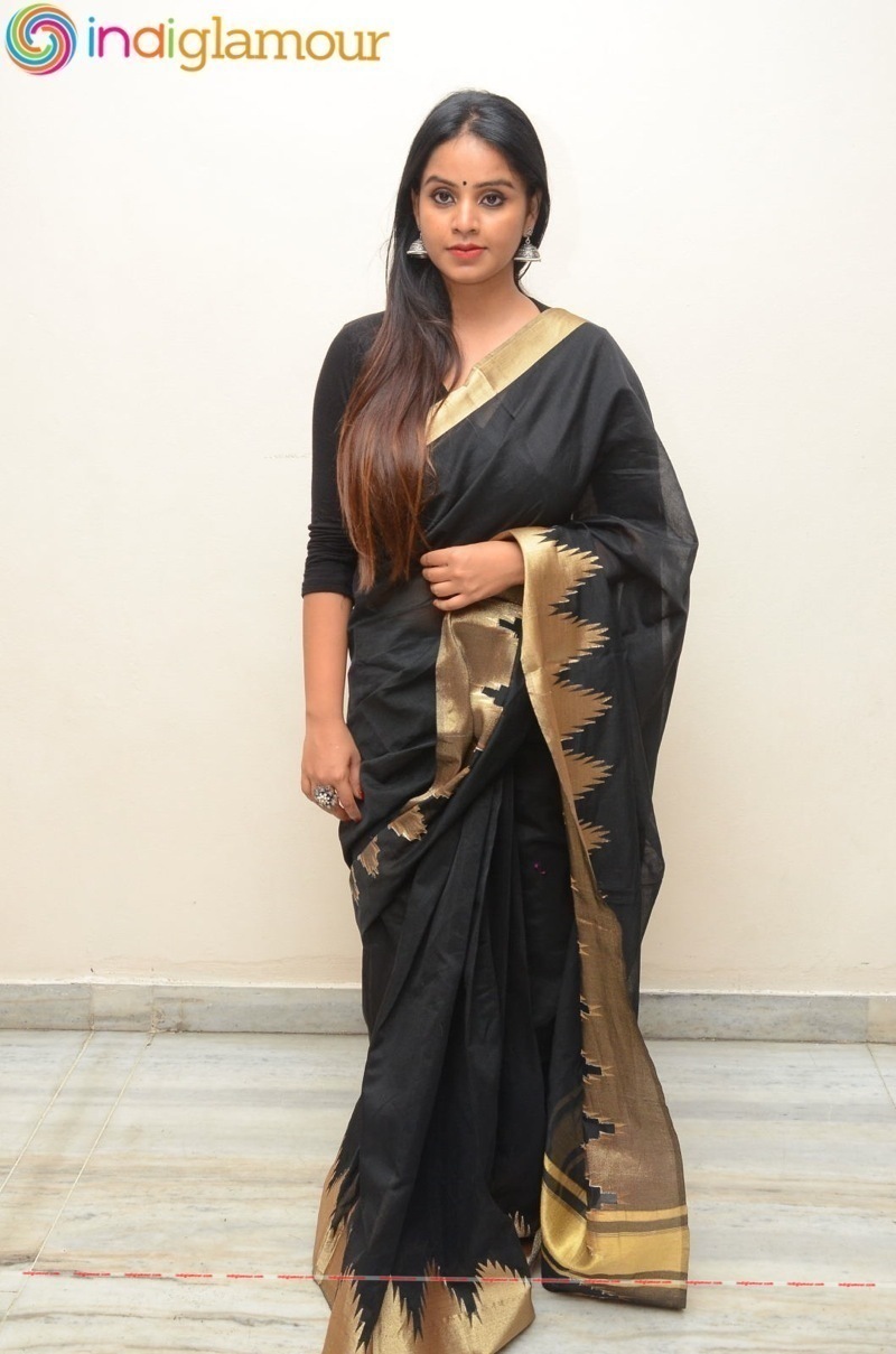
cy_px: 677
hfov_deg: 35.3
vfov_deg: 51.4
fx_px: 1407
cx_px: 448
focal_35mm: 38
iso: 1250
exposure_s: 1/125
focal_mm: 25
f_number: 6.3
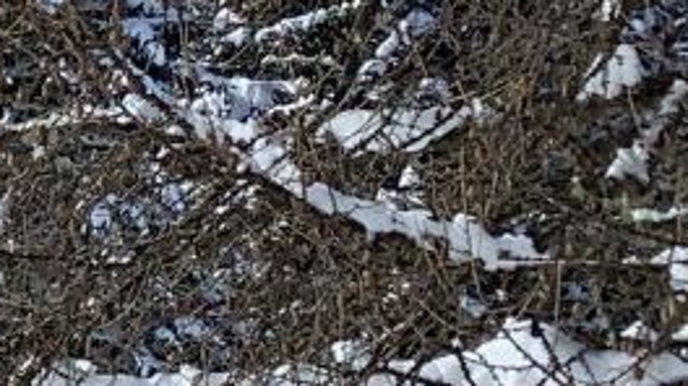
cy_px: -464
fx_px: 4010
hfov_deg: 7.9
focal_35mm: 220
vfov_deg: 5.4
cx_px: -1621
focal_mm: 4.25
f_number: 1.8
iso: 25
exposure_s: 1/1916
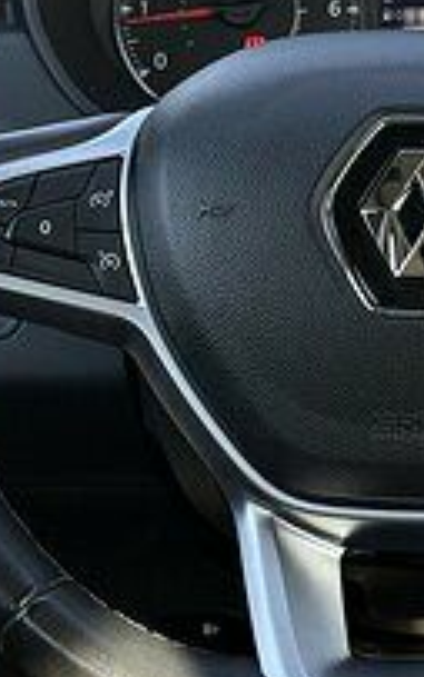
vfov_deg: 15.2
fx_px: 2531
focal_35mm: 137
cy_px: 210
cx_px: 548
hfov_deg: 9.4
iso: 100
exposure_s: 1/191
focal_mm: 6.76
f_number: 1.78
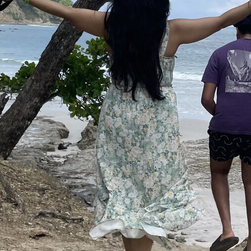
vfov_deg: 21.1
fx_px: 673
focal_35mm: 82
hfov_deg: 20.7
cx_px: 220
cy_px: 95
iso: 32
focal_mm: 4.2
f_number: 1.6
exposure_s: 1/2959
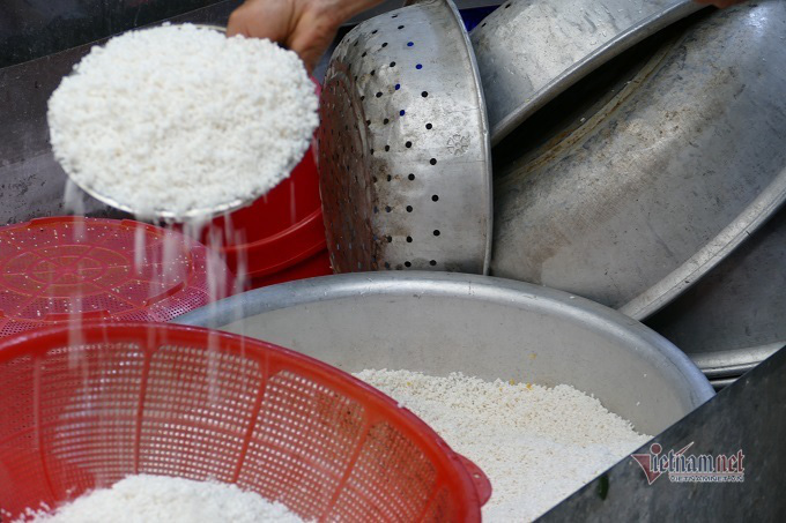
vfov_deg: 14.7
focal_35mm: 93
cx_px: 393
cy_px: 262
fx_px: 2030
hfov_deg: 21.9
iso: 125
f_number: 3.8
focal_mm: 33.96
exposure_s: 1/25
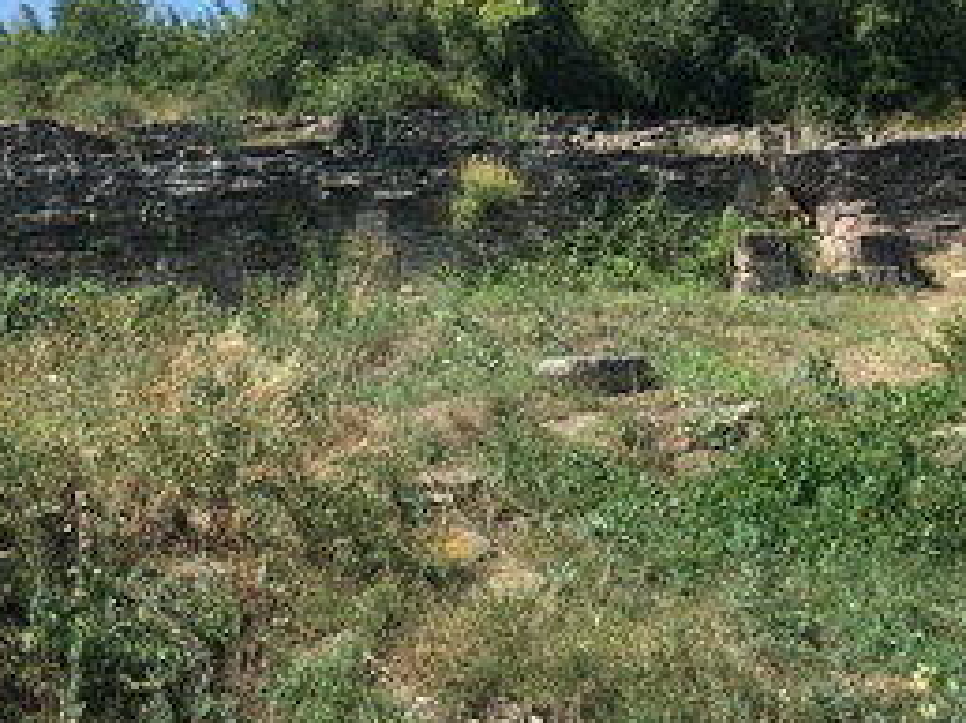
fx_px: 1255
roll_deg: +0.8
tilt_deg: +9.6
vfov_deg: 31.6
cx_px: 408
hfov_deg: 42.0
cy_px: 191
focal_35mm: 45
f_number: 2.2
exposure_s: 1/1183
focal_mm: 4.15
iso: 25
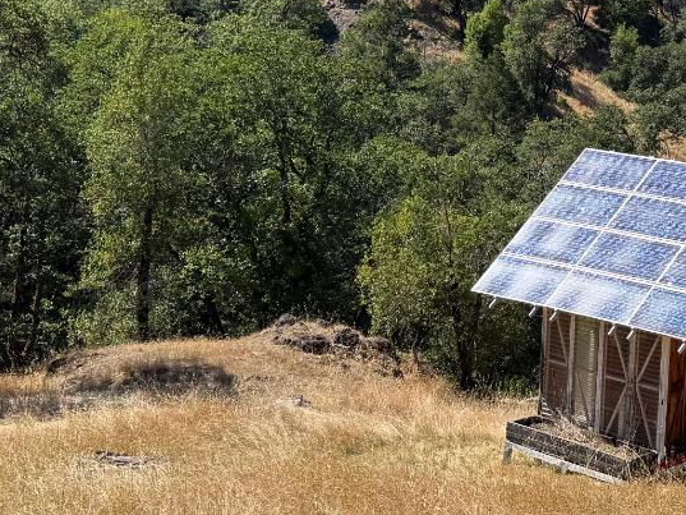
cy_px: 153
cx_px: 657
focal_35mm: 67
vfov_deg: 21.8
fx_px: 1328
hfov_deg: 27.6
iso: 80
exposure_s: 1/2801
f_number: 1.78
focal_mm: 6.76
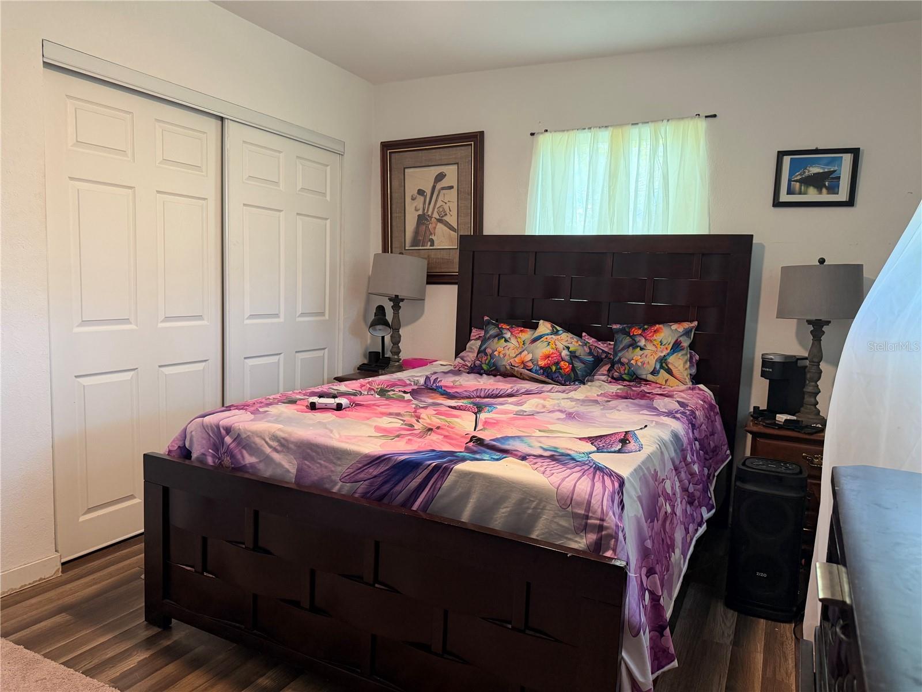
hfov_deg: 71.6
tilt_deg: -5.8
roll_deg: -2.3
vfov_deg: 56.8
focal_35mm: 24
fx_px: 639
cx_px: 461
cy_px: 346
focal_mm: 6.76
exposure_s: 1/60
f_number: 1.78
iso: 320
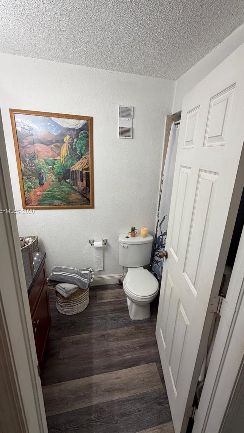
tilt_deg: -15.5
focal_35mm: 16
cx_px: 135
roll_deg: -3.3
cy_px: 212
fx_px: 184
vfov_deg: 99.4
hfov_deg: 66.9
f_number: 2.2
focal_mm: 2.22
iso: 200
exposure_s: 1/120
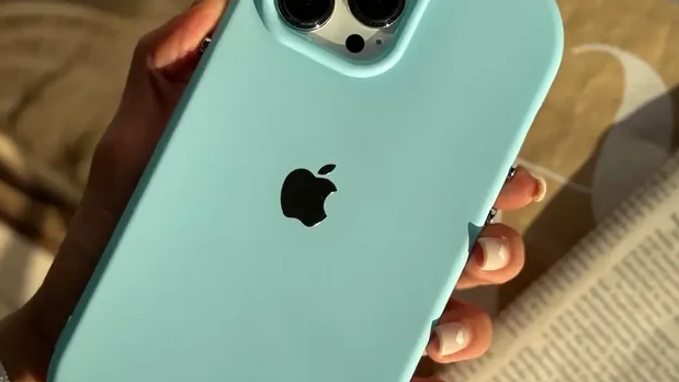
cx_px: 320
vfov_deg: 15.9
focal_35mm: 76
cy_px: 176
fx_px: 1368
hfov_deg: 27.9
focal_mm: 6.86
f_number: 1.78
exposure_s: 1/3096
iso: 64
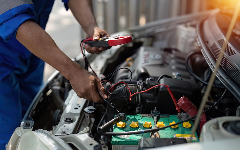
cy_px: 72
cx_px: 121
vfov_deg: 24.9
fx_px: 340
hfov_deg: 38.9
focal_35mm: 52
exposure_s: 1/250
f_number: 1.8
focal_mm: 50
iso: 100
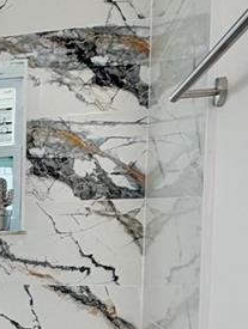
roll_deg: +1.0
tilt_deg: -4.3
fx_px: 581
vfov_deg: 30.3
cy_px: 293
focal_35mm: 61
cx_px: -162
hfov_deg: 19.6
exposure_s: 1/120
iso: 125
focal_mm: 2.22
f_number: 2.2
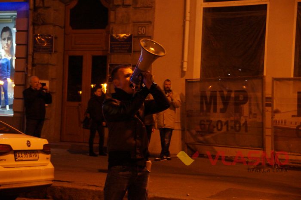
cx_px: 150
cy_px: 100
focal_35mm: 75
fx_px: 626
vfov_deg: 18.1
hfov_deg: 27.0
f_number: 5
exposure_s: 1/60
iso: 3200
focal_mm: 50
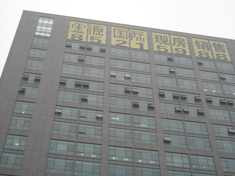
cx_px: 118
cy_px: 88
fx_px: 462
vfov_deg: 21.6
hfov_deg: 28.6
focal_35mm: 68
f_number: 3.7
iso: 64
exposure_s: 1/64
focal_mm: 11.02
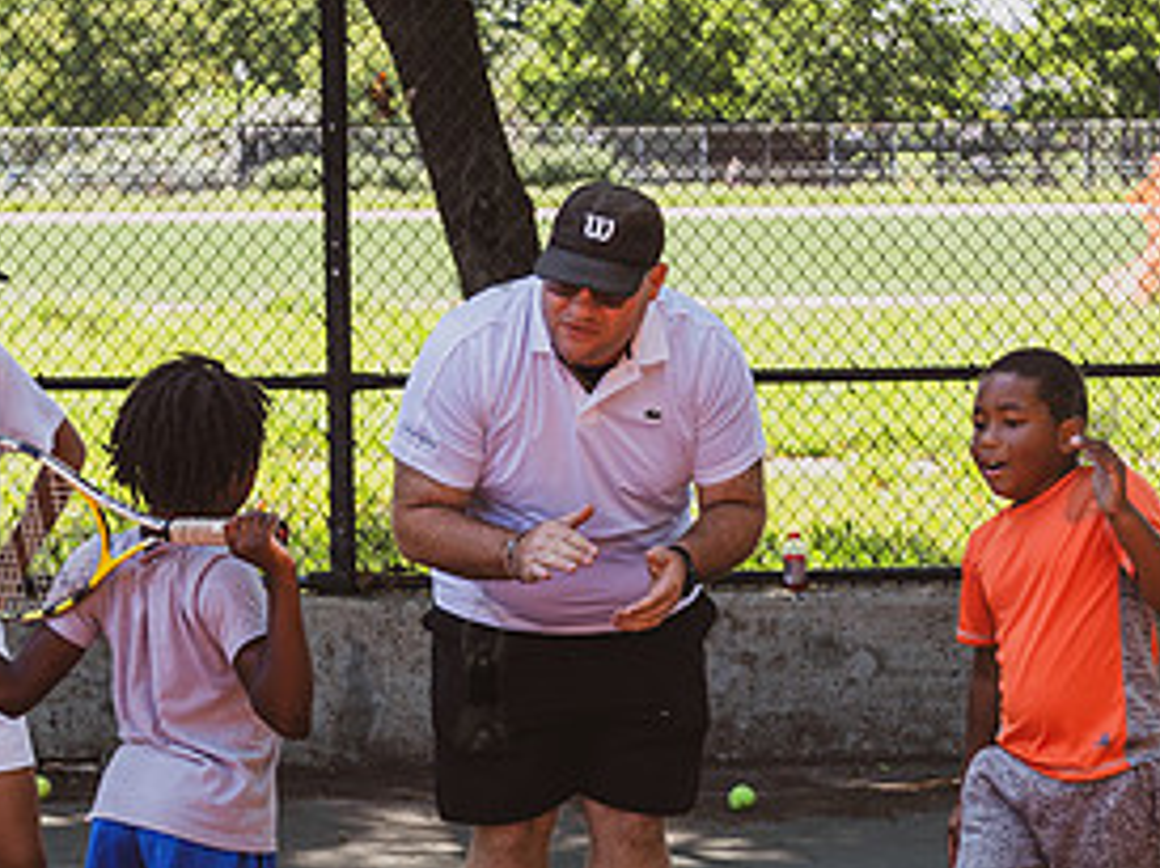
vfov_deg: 12.0
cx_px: 599
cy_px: 568
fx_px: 4118
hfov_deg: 16.0
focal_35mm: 123
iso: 200
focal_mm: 48
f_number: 3.5
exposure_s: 1/500
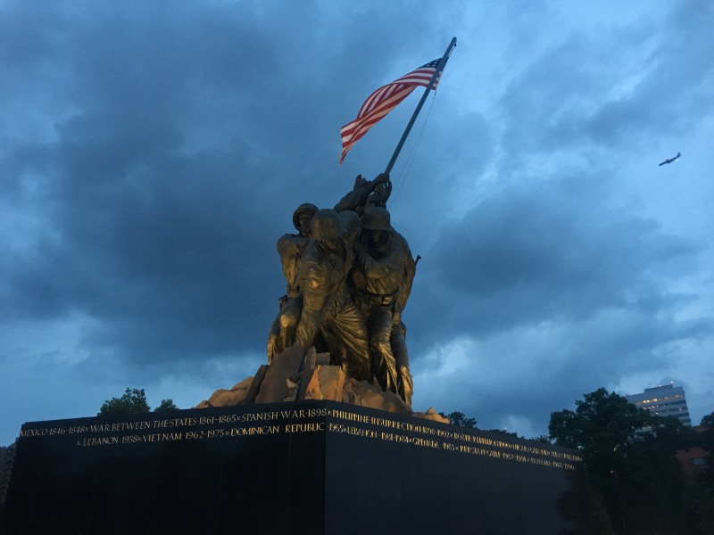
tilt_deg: +26.2
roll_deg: +0.6
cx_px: 357
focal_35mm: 29
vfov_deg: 48.2
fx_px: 598
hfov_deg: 61.7
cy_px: 268
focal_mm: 4.15
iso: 200
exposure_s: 1/17
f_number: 2.2
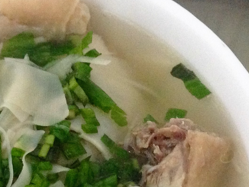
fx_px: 734
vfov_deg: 14.2
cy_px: 204
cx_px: 98
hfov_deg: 19.2
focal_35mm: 102
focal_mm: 4.12
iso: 320
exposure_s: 1/20
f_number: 2.4
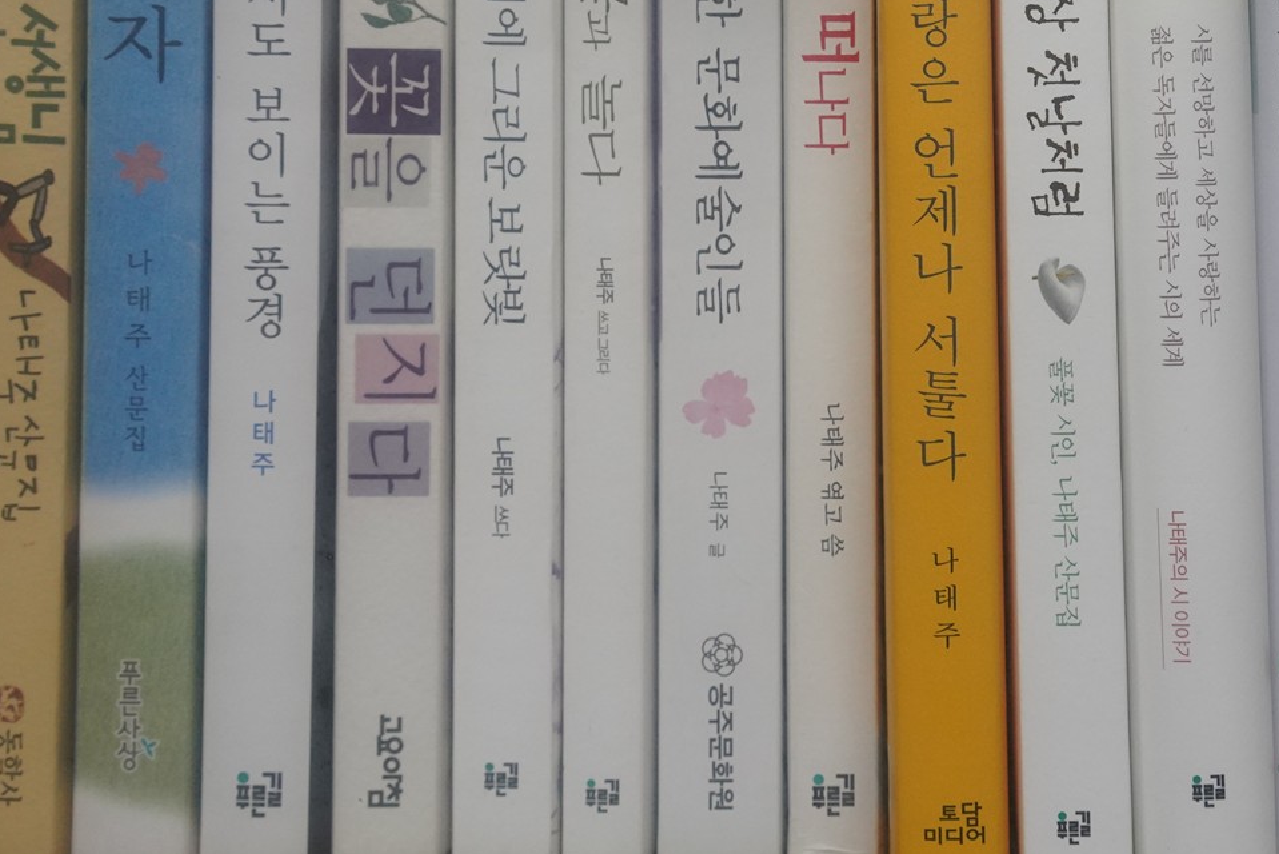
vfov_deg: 18.5
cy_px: 160
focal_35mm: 73
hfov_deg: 27.4
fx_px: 2594
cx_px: 899
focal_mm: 35
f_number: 8
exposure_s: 1/80
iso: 1600
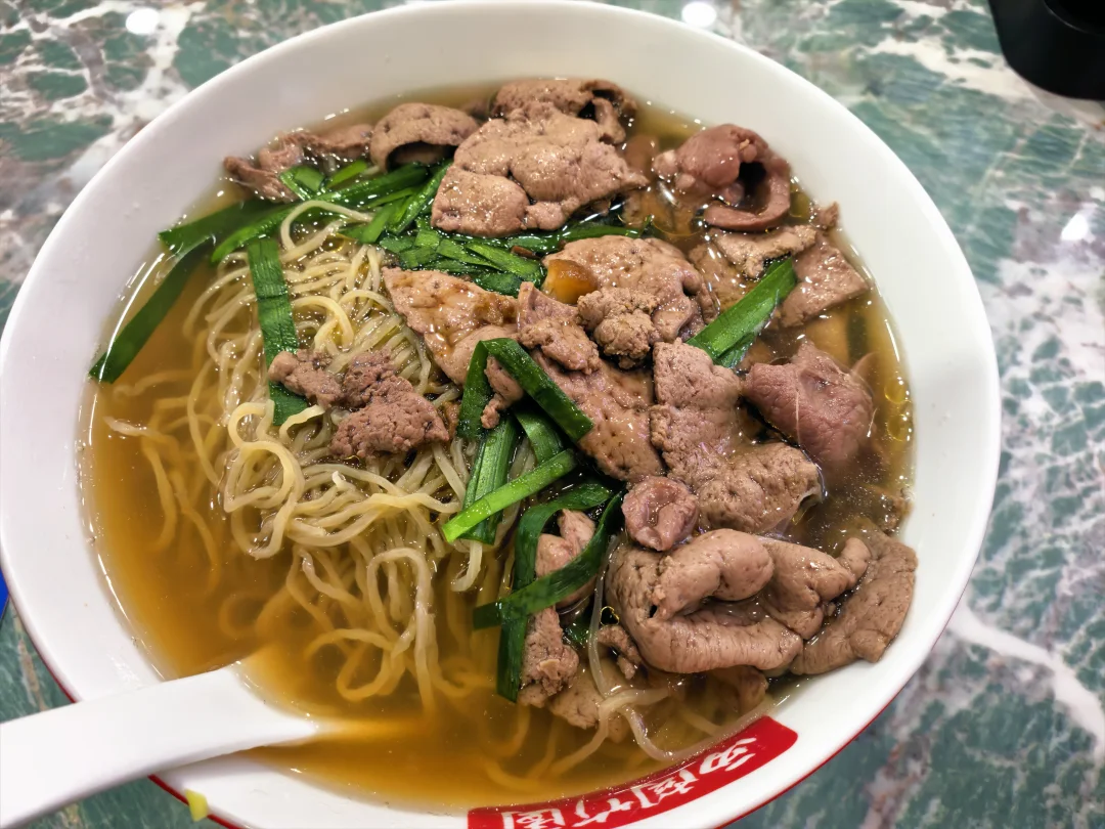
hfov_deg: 71.6
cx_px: 552
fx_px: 766
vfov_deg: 56.8
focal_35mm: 24
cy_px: 414
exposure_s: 1/50
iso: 200
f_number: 2.8
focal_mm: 5.75
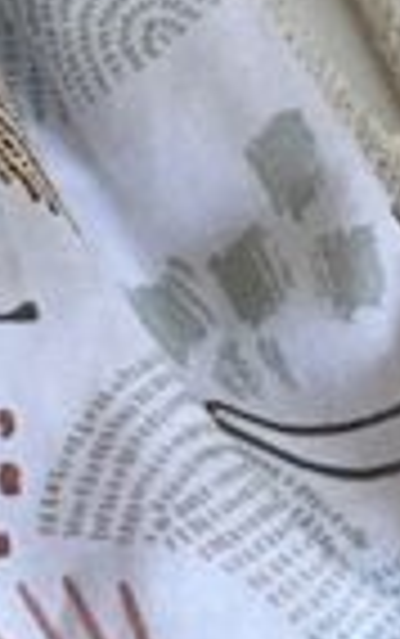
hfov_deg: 5.8
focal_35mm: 221
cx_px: -369
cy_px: 468
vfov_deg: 9.5
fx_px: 3847
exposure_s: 1/117
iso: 16
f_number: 1.8
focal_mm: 3
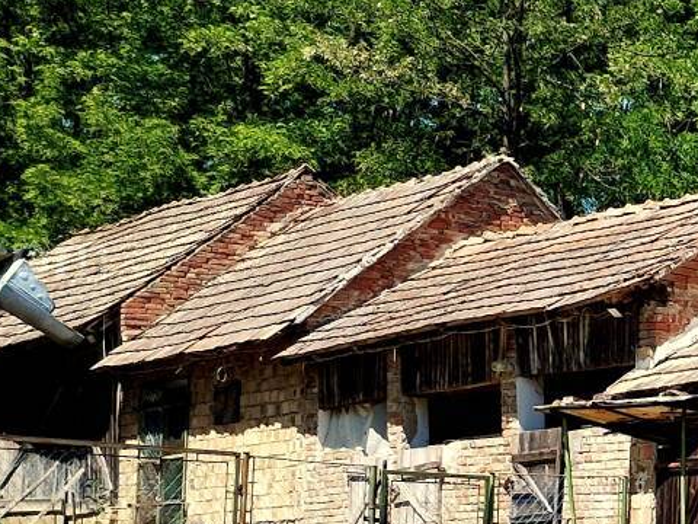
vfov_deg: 12.6
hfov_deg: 14.7
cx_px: 1283
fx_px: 2339
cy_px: 555
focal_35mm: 116
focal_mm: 4.75
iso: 100
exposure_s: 1/940
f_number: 1.8
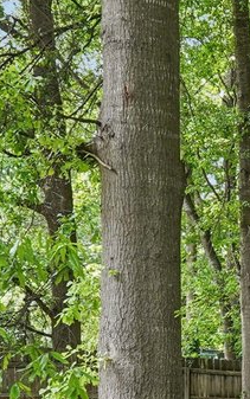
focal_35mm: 99
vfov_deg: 20.4
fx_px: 1078
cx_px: 489
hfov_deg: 11.9
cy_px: 389
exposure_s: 1/125
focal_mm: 16
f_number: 8
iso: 800
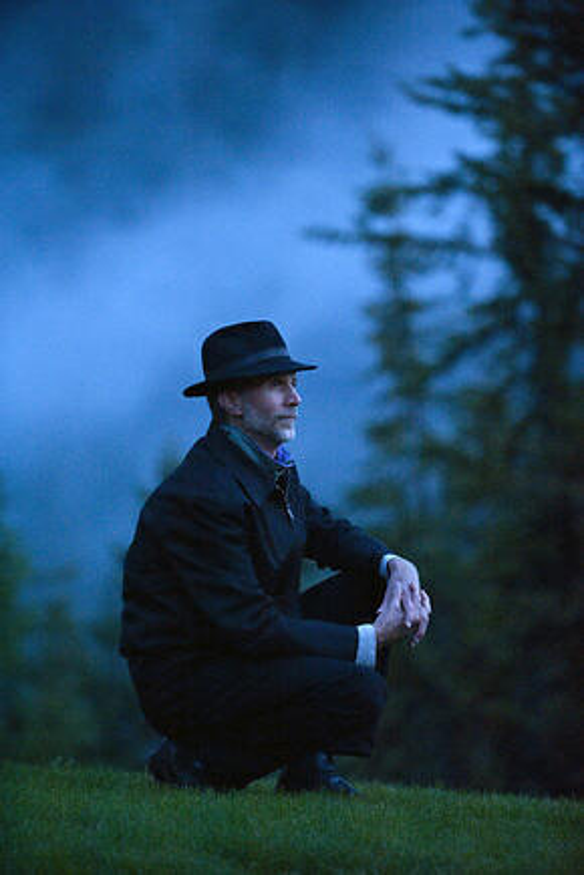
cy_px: 438
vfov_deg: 13.7
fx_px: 3650
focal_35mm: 150
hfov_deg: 9.1
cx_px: 292
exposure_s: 1/125
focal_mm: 150
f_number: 2.8
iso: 3200
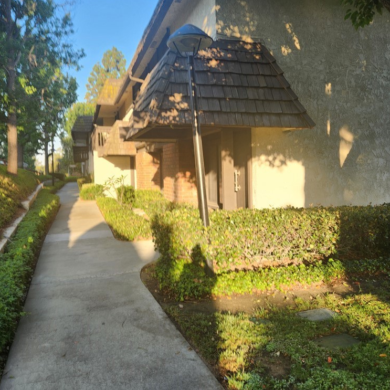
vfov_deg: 57.2
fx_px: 357
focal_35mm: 28
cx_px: 199
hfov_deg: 57.3
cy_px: 173
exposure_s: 1/216
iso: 20
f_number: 1.8
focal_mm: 5.4
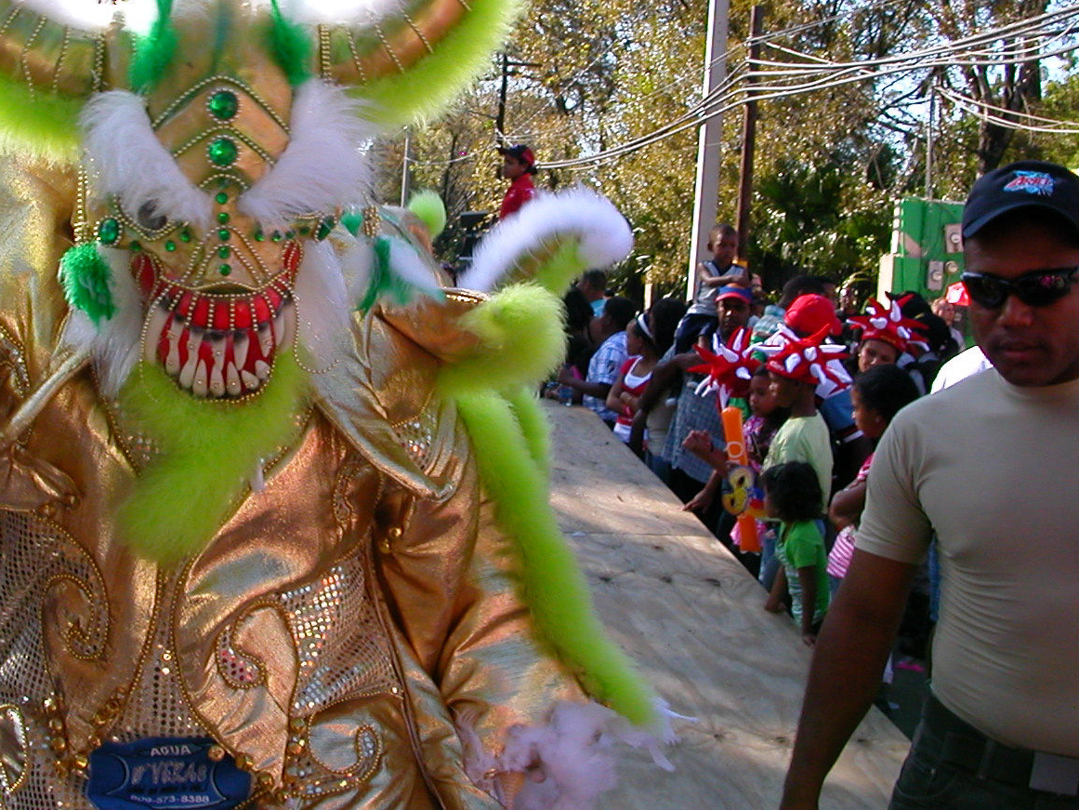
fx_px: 1590
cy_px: 354
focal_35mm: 51
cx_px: 374
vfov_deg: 28.5
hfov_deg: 37.2
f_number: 4.5
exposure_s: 1/208
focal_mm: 5.6
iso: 100
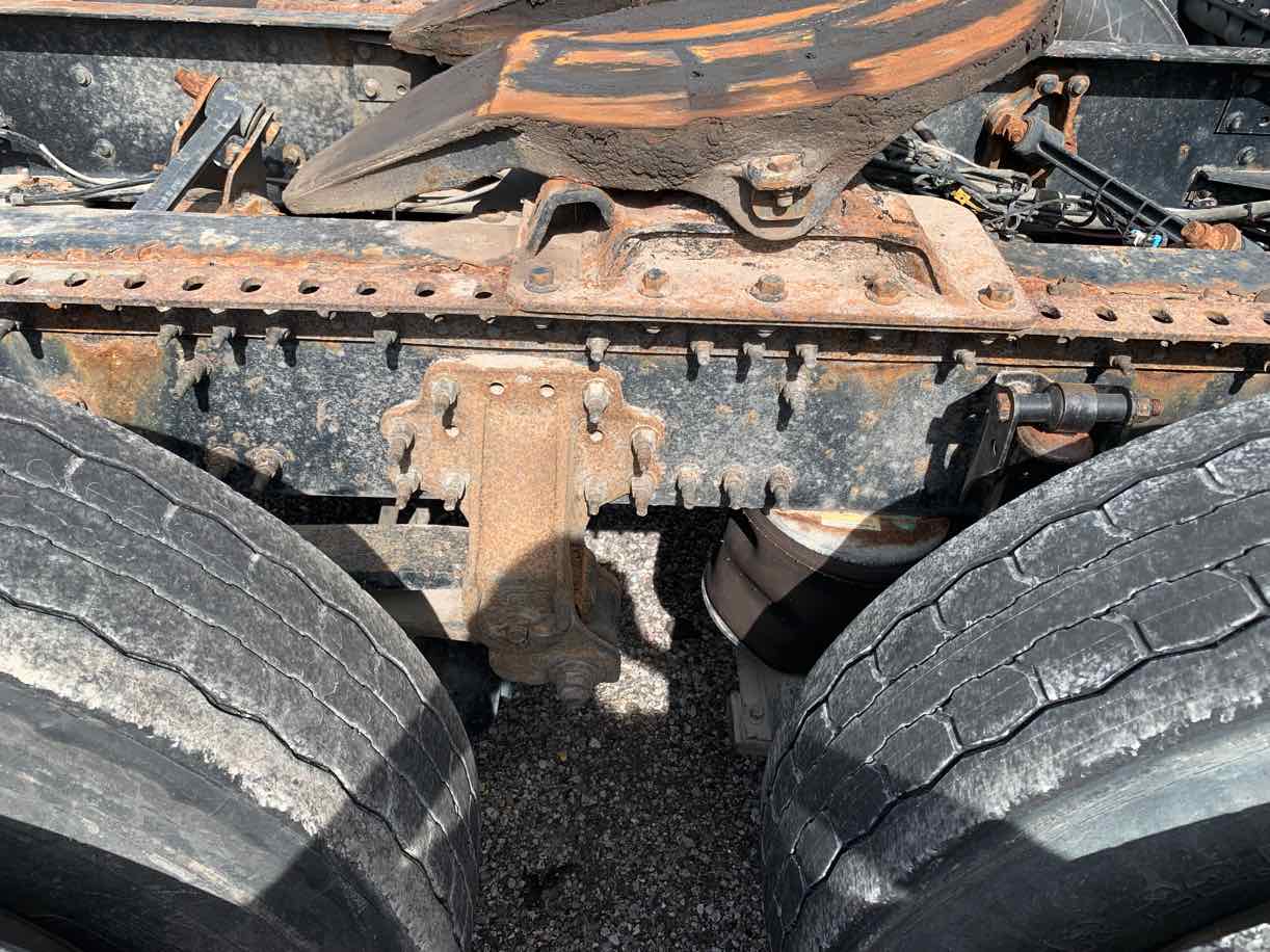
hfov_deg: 67.3
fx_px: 954
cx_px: 635
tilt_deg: -41.1
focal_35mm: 26
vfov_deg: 53.0
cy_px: 476
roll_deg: -0.3
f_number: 1.8
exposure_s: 1/962
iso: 25
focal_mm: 4.25
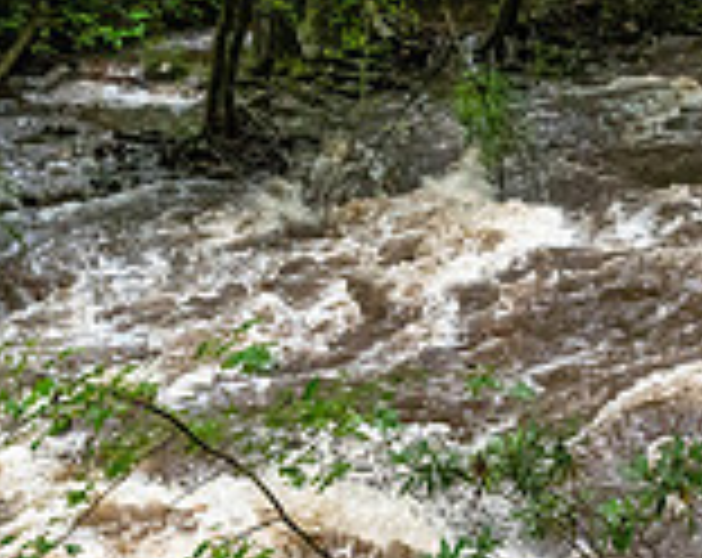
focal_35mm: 98
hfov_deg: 19.6
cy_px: 533
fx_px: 2031
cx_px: 292
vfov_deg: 15.4
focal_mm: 28
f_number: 8
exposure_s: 1/160
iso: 6400
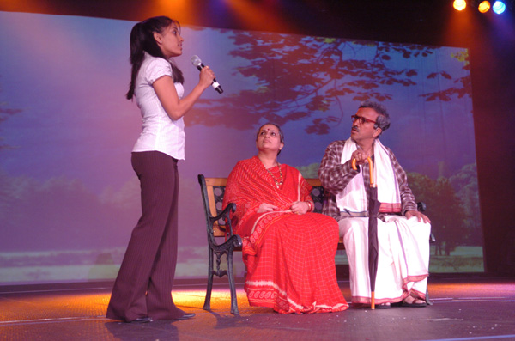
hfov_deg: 33.5
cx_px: 258
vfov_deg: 22.5
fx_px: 856
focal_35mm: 60
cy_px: 170
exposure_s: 1/100
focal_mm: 40
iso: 800
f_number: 2.8
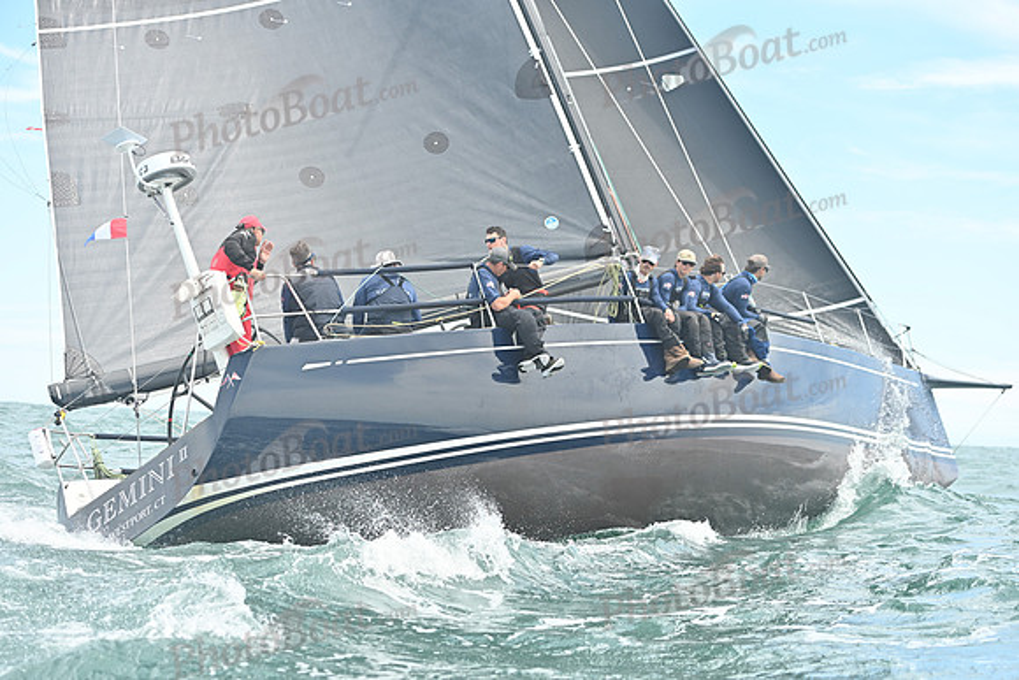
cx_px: 510
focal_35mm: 70
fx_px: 1982
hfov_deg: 28.8
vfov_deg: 19.5
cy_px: 340
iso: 250
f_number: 4
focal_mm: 70
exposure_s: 1/1250
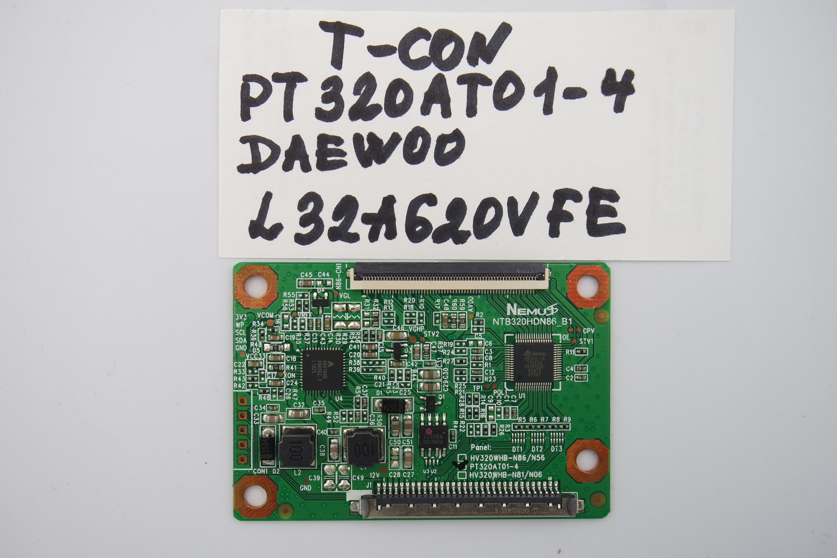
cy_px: 279
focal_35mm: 35
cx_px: 418
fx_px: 814
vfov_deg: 37.9
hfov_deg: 54.4
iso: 160
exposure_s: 1/100
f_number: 5.6
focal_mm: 13
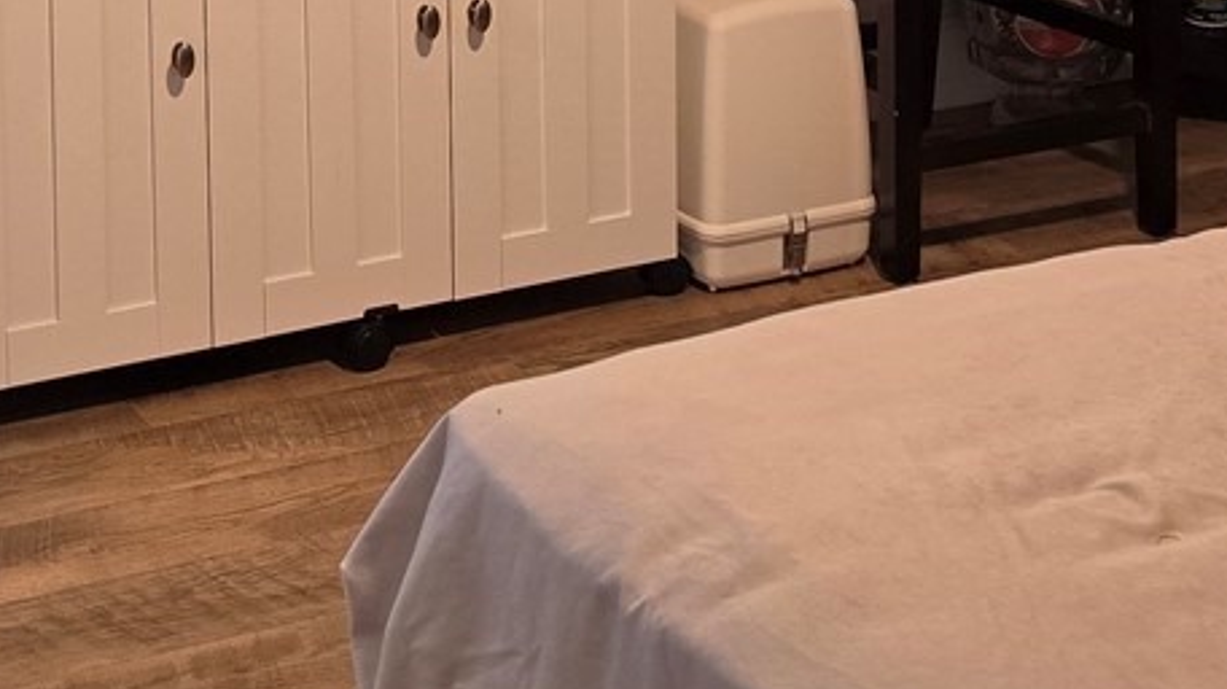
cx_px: 277
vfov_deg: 12.8
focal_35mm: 88
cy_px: -417
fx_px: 2862
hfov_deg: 23.9
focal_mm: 6.5
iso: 125
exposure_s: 1/120
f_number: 1.4
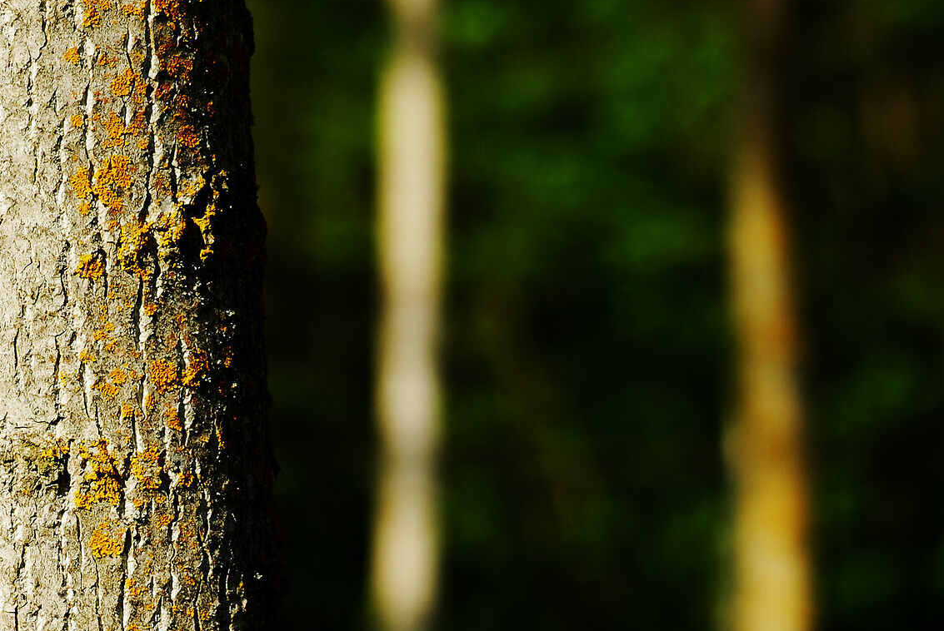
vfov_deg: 3.2
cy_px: 624
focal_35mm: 429
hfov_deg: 4.8
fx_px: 11262
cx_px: 253
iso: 100
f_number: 5
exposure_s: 1/400
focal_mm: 135
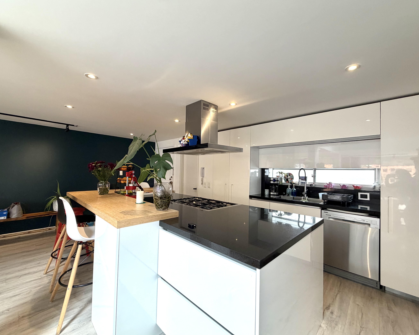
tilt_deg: +0.4
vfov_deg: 84.0
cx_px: 219
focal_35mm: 15
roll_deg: -0.7
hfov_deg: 96.7
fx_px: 186
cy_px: 168
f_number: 2.2
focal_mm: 2.22
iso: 200
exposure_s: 1/120
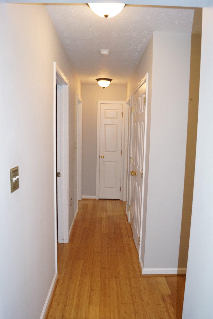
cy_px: 160
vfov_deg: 67.4
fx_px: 240
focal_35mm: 27
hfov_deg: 47.9
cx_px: 106
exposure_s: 1/100
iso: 3200
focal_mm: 18
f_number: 5.6
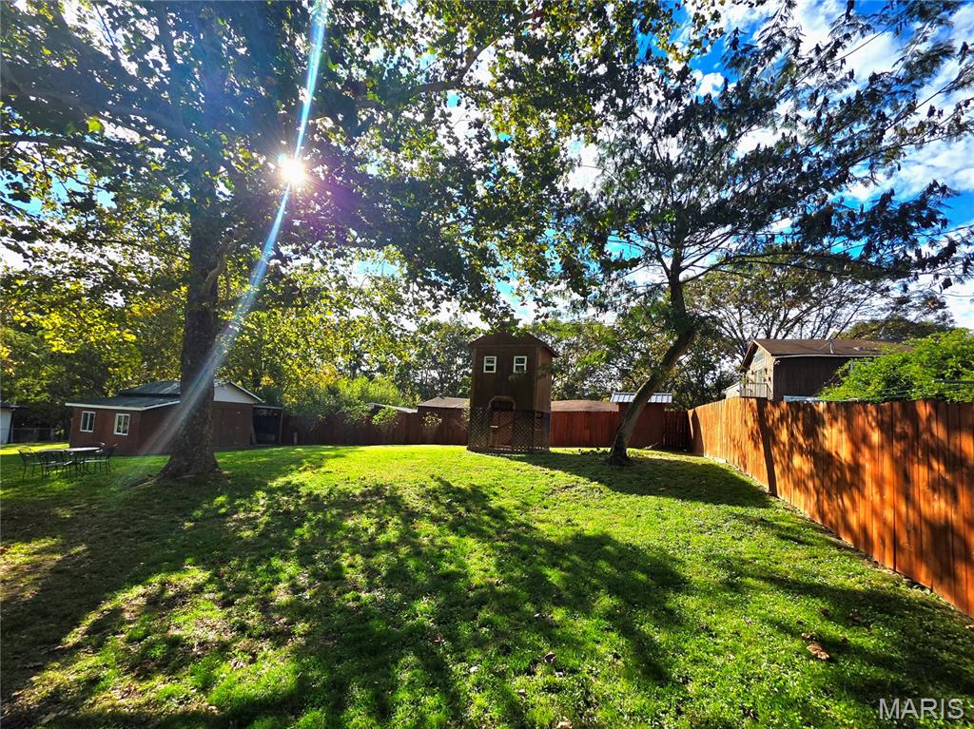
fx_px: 366
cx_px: 487
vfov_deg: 89.9
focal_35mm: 13
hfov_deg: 106.2
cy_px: 364
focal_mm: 2.2
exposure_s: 1/1429
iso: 40
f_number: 1.9
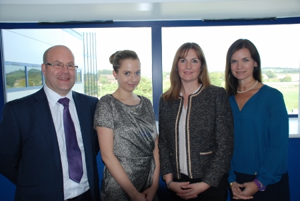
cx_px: 150
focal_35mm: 36
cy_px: 100
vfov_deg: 37.0
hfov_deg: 53.0
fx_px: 301
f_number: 4
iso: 200
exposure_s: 1/60
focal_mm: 24
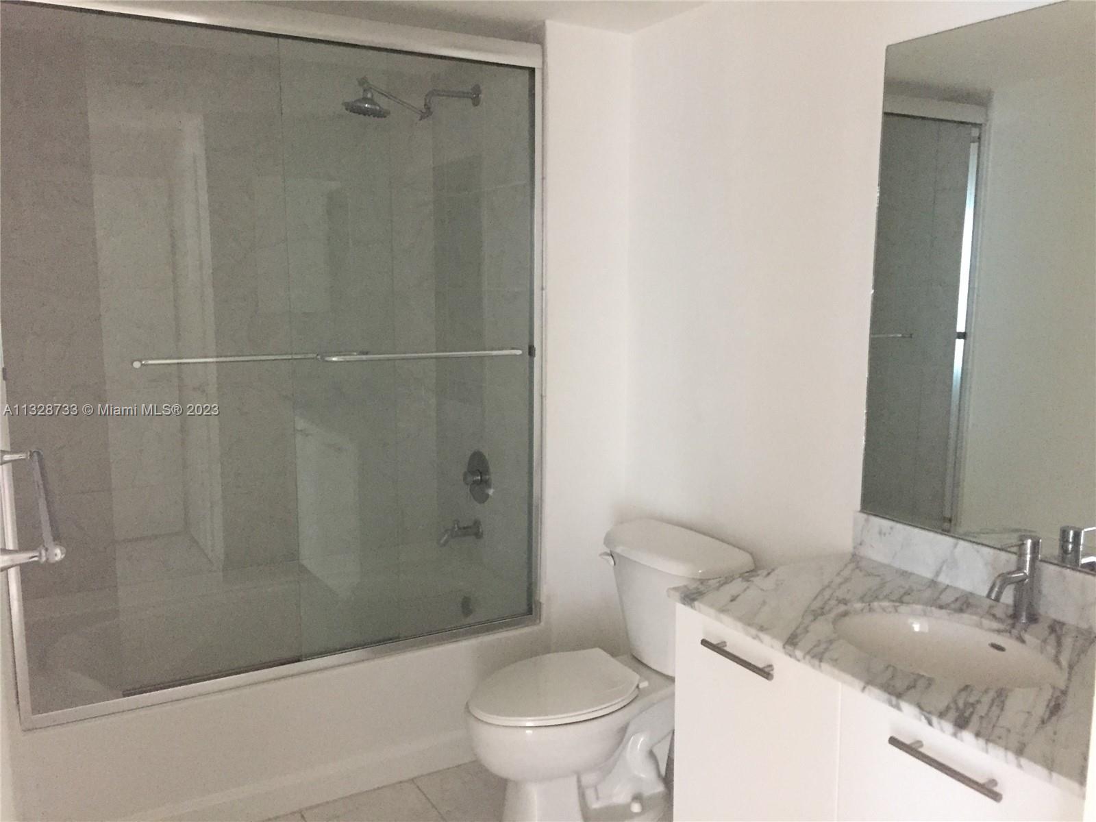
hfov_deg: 61.7
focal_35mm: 29
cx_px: 548
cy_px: 411
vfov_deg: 48.2
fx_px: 918
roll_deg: +0.1
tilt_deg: -7.6
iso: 250
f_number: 2.2
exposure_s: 1/30
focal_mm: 4.15
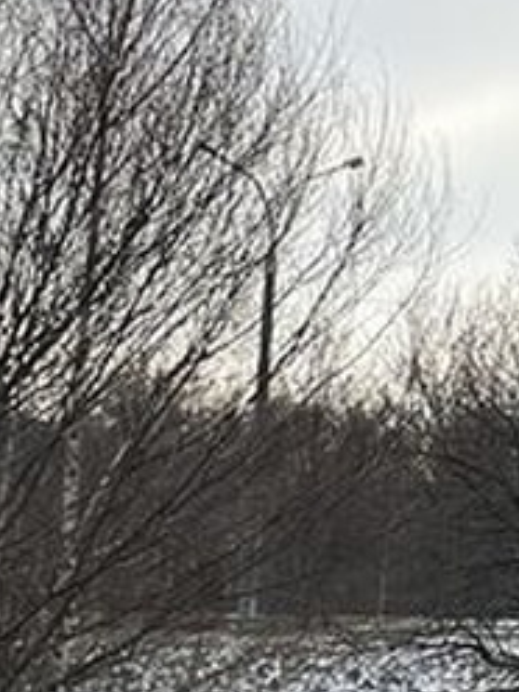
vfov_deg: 10.4
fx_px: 3358
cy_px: 1582
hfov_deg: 7.9
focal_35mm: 168
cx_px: -907
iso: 50
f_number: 1.5
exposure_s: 1/1669
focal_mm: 5.7
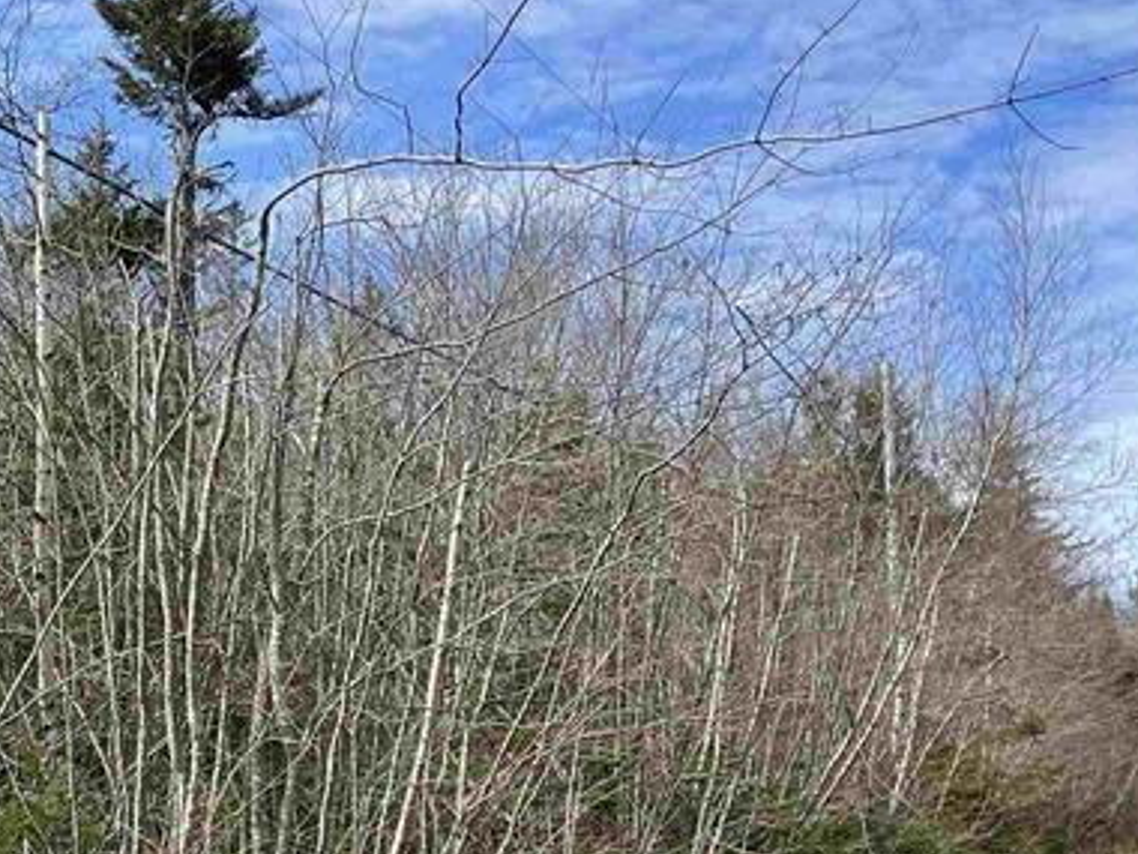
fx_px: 2301
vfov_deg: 20.6
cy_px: 776
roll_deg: -1.8
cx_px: 81
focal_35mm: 70
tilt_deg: +2.3
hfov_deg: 26.7
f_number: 1.6
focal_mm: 5.1
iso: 50
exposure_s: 1/1672
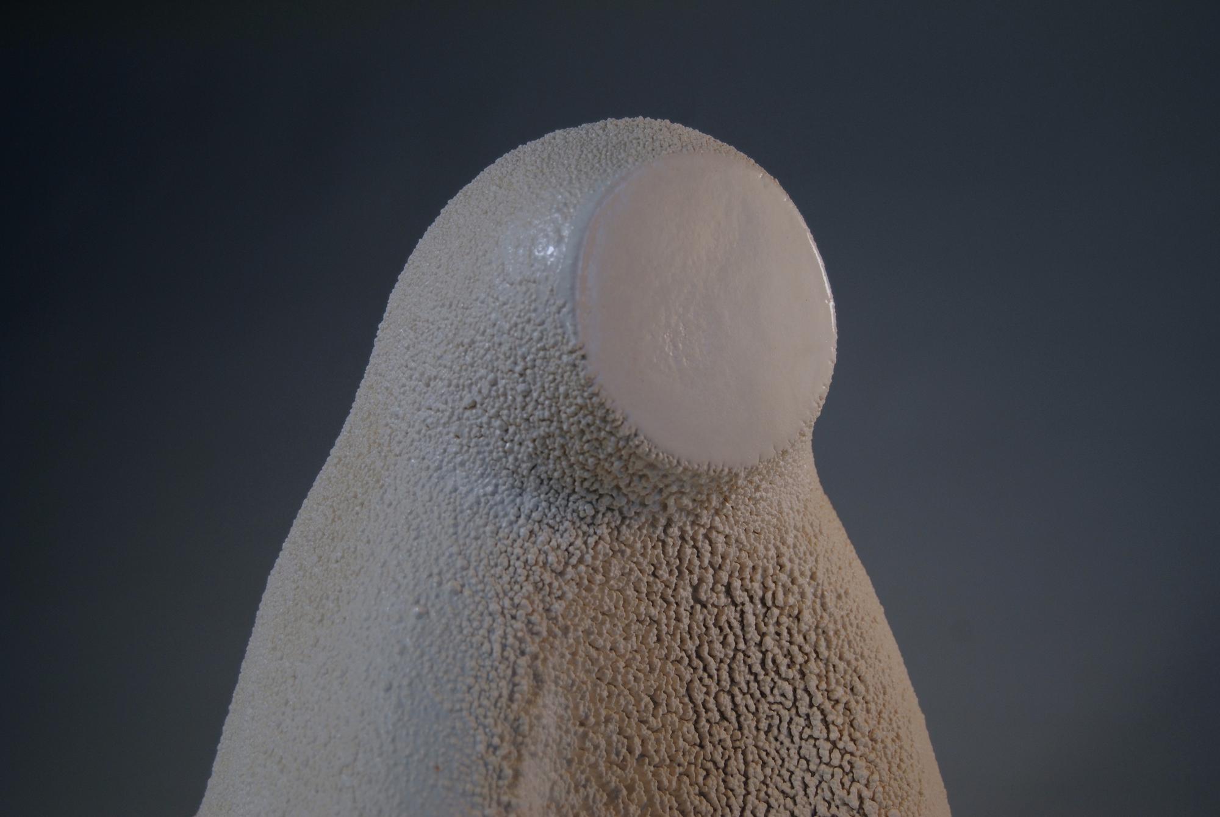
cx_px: 610
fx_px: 1934
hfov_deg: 35.0
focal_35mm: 57
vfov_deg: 23.8
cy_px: 408
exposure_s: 1/160
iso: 200
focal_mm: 38
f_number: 4.8
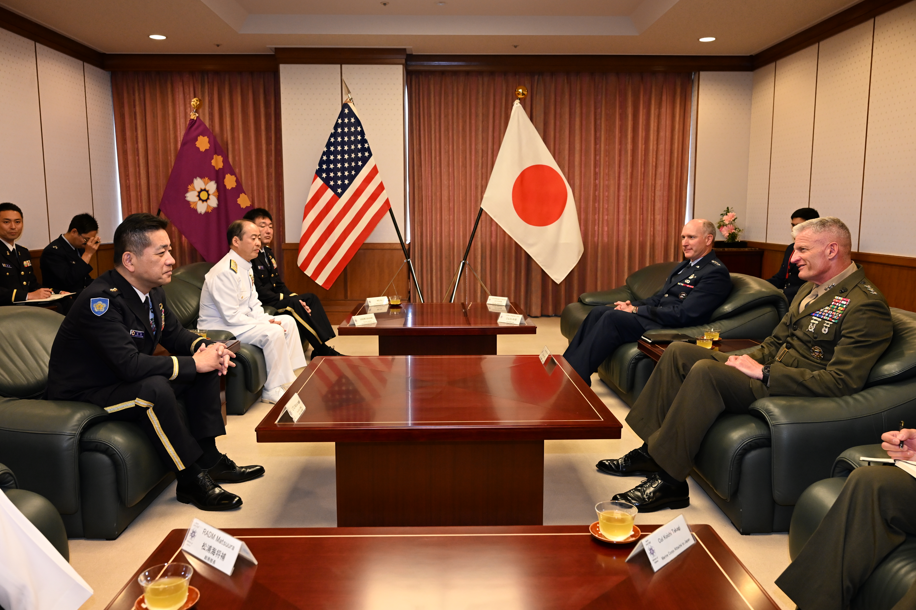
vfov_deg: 45.0
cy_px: 305
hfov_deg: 63.7
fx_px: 738
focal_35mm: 29
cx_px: 458
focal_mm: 29
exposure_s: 1/200
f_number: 5.6
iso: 2500
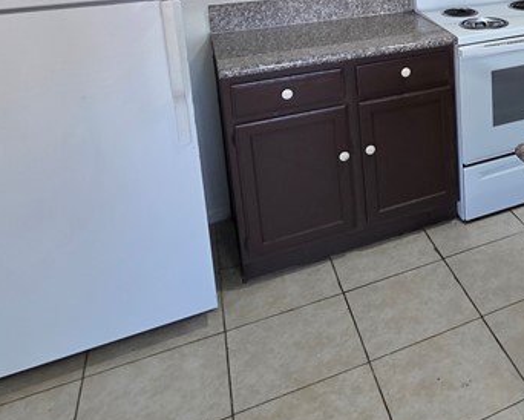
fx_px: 590
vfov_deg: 35.3
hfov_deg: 40.1
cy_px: -3
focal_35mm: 38
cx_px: 558
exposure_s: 1/60
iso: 250
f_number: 1.9
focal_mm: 2.2
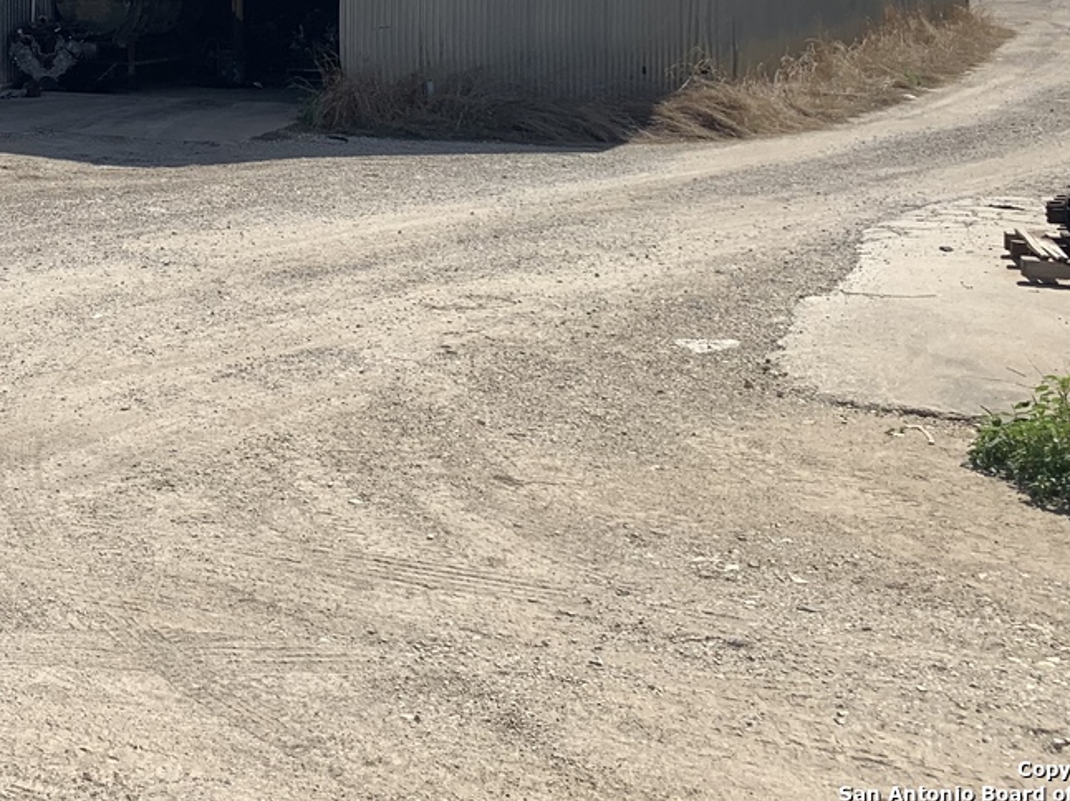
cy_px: -86
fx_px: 1792
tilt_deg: +1.5
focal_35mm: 58
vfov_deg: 23.6
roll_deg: -0.2
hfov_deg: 30.9
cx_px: 2
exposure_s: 1/2755
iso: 25
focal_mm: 4.25
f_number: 1.8
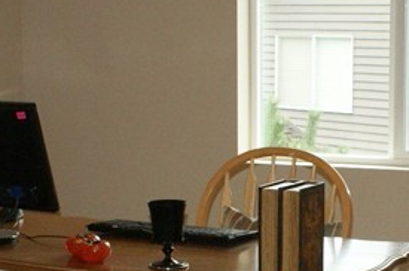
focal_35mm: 107
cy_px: 280
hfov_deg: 19.0
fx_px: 1213
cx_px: 314
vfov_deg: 12.6
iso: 400
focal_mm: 18
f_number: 5.6
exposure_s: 1/60
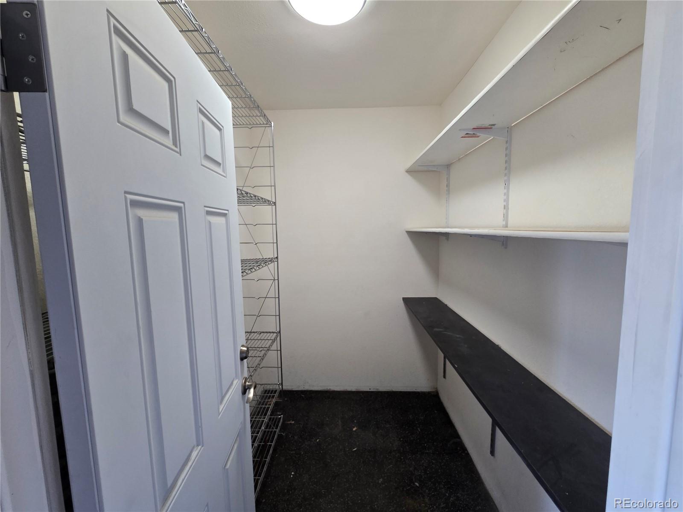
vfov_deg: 89.9
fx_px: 256
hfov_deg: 106.2
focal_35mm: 13
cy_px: 256
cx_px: 342
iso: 125
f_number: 2.2
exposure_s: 1/60
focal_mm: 2.2
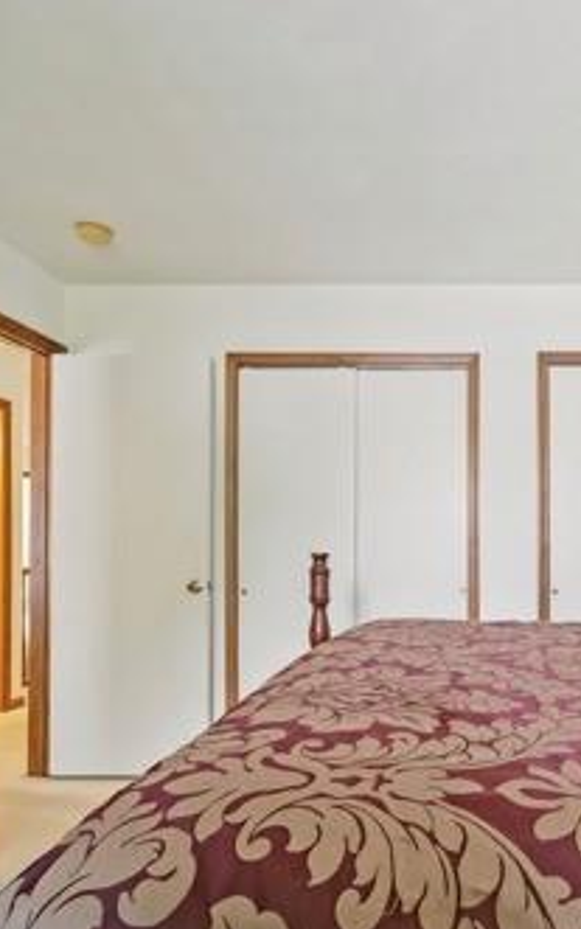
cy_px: 557
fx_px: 631
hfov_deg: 47.0
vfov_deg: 71.9
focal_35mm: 25
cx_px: 458
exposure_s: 1/2
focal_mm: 9
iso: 250
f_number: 8
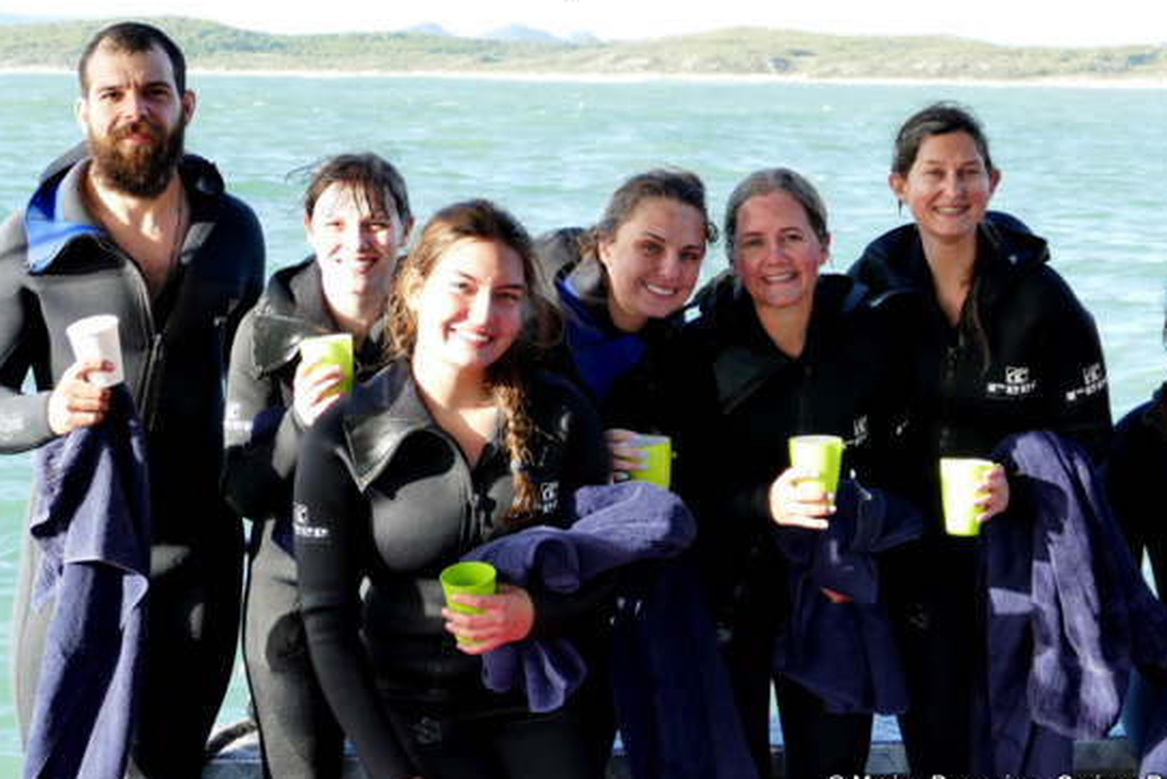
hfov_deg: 36.8
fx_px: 1751
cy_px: 397
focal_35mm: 54
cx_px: 639
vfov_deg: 25.1
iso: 125
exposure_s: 1/250
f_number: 3.3
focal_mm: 17.83
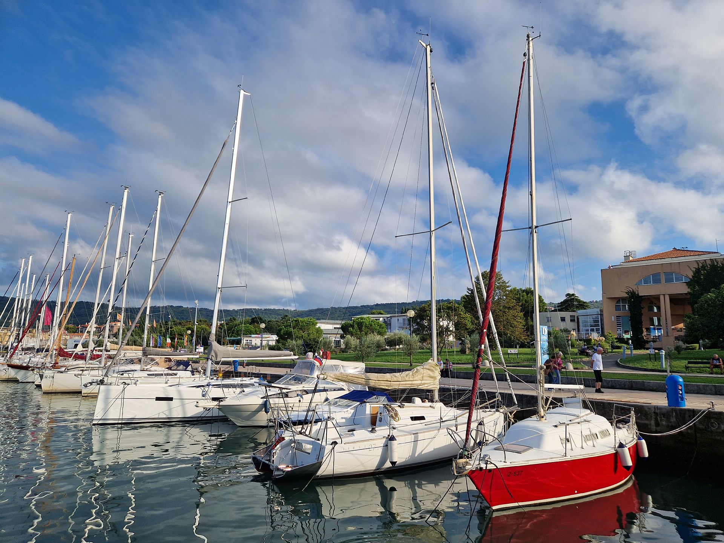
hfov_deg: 73.9
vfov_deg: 58.9
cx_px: 362
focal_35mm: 23
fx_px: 481
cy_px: 272
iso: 50
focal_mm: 5.4
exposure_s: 1/2072
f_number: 1.8
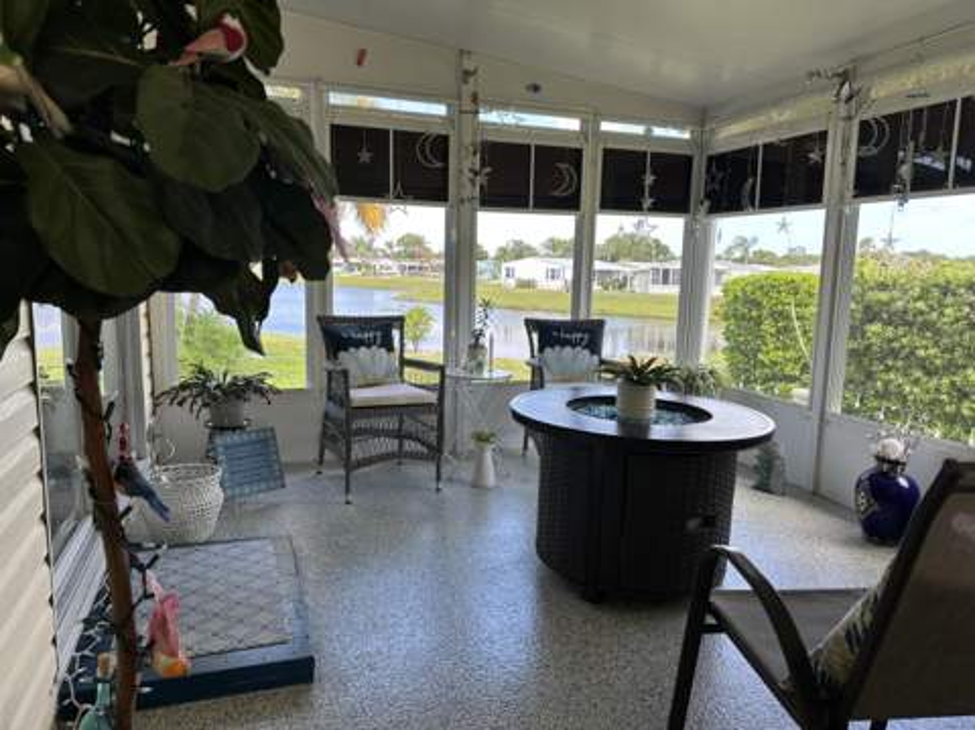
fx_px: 675
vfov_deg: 56.7
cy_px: 365
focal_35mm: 24
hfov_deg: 71.7
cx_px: 488
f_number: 1.78
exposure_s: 1/253
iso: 80
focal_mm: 6.86
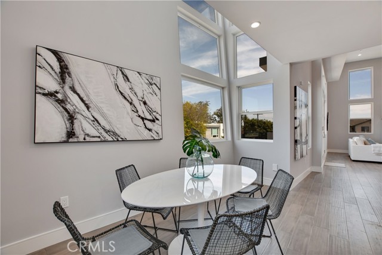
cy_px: 128
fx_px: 159
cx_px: 191
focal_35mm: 15
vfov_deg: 77.4
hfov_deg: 100.4
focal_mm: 10
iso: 400
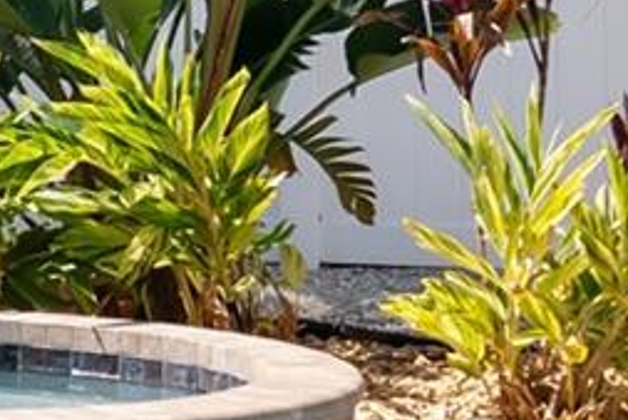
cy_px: 184
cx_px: -524
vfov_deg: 6.4
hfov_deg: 9.1
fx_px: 3753
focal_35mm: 215
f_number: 8
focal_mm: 34
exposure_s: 1/250
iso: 500
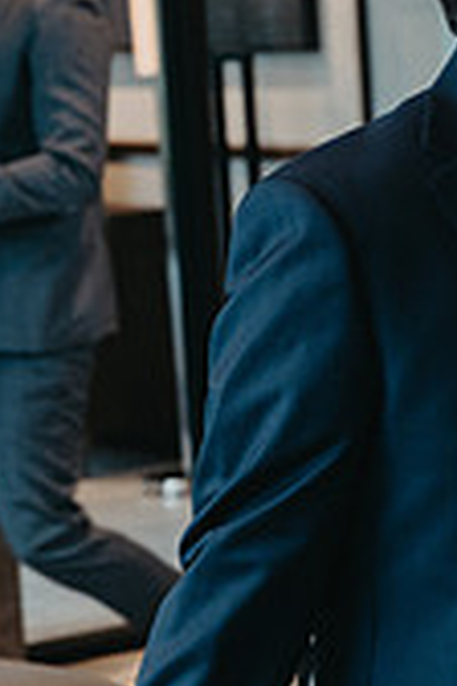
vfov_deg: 10.9
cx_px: 559
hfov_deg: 7.2
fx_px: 3580
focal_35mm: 188
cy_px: 318
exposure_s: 1/125
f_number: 5
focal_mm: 70
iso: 1000
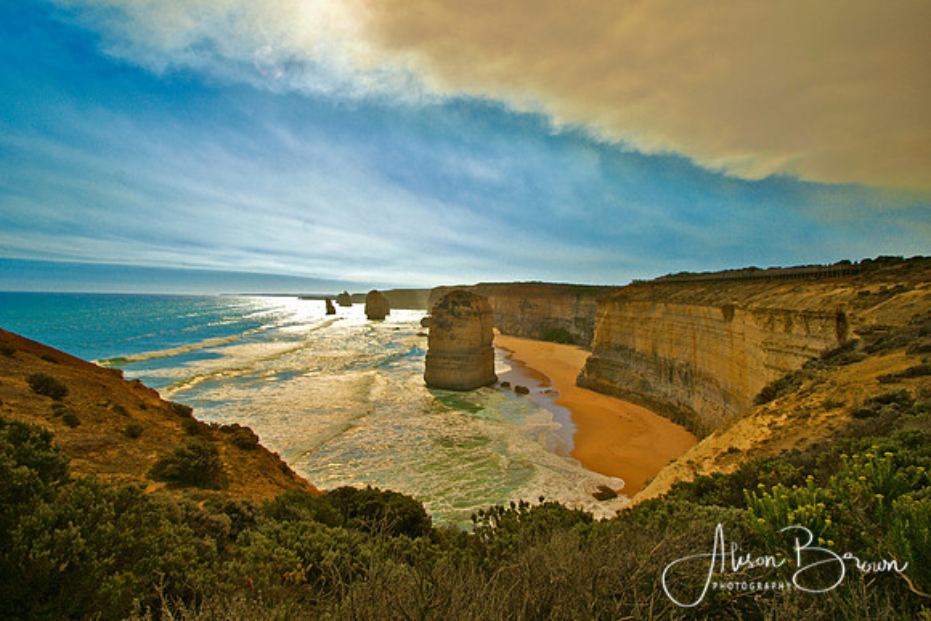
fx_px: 388
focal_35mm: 15
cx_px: 466
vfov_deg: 77.4
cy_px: 310
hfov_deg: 100.4
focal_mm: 10
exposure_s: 1/800
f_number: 10
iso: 200
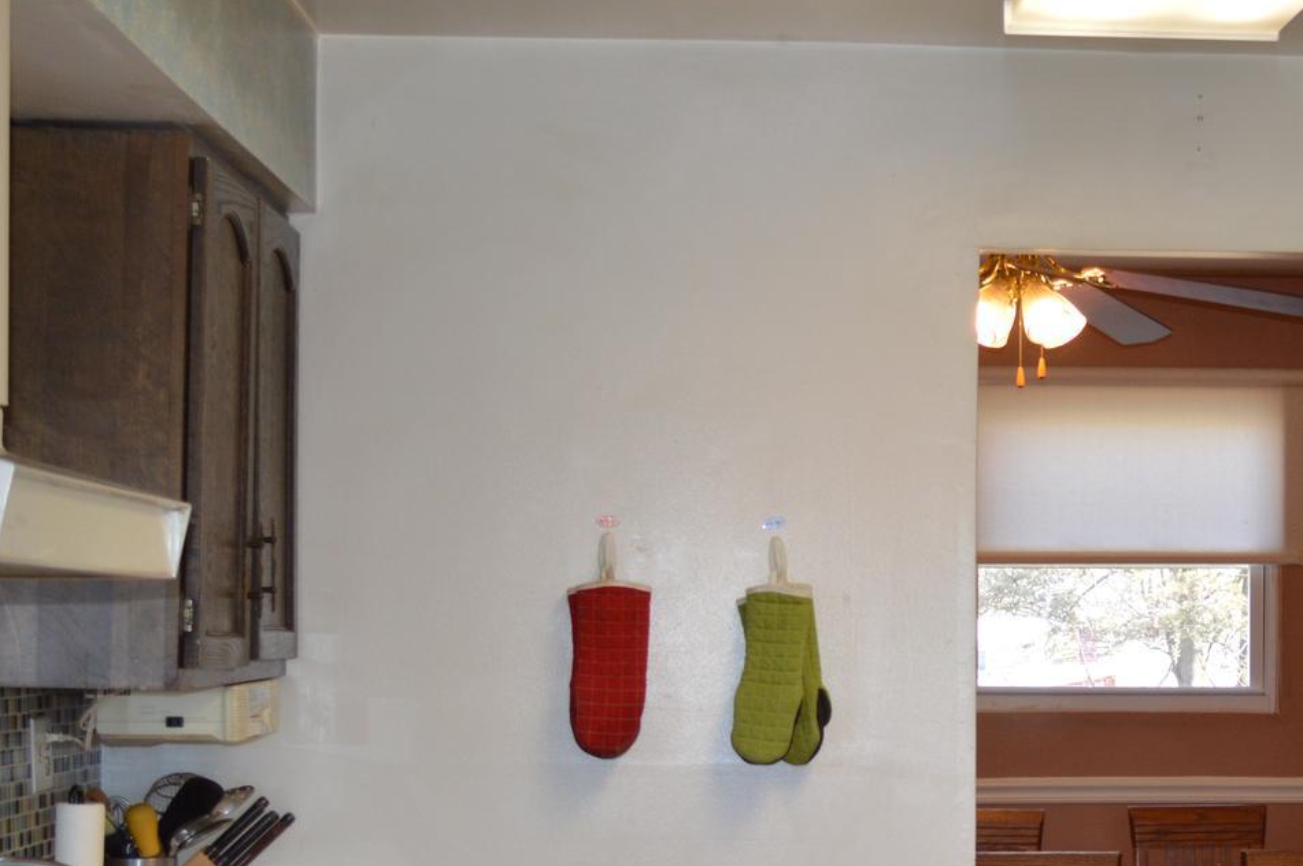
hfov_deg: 23.9
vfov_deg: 16.1
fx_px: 3037
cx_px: 1018
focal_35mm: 84
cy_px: 687
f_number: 4.2
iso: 400
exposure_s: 1/100
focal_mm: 26
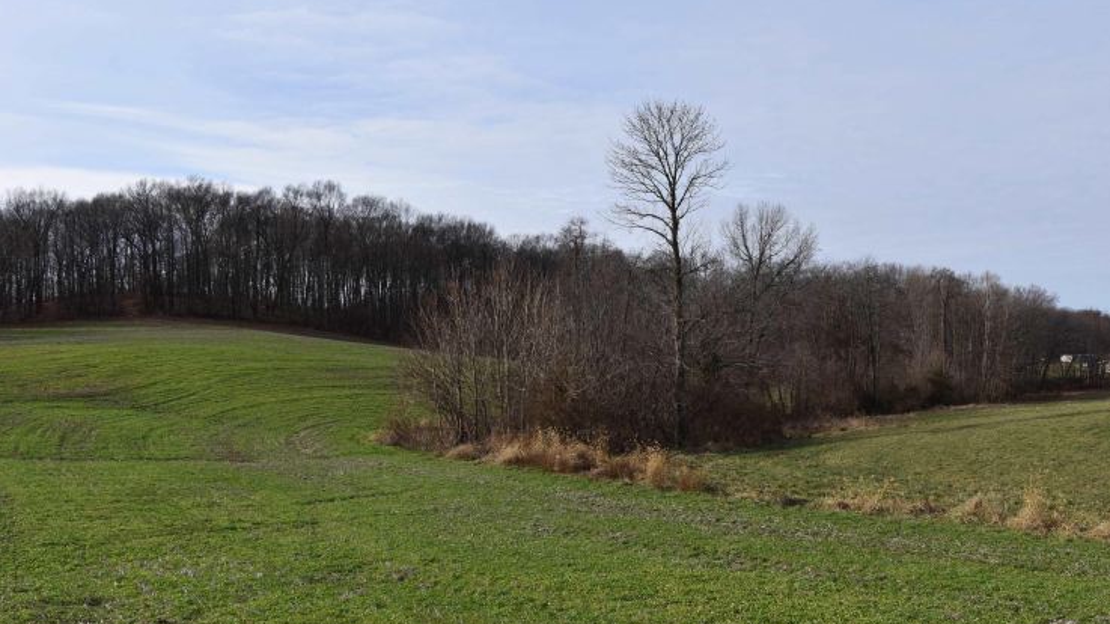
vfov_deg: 36.6
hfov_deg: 61.0
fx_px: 942
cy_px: 321
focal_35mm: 32
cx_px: 553
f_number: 10
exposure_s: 1/200
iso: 100
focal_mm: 20
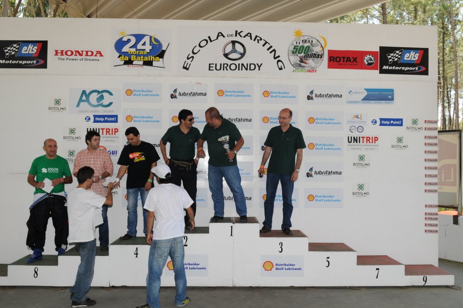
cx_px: 232
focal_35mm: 30
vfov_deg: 43.5
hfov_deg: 62.0
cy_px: 154
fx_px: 385
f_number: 8
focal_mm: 20
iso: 200
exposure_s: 1/60
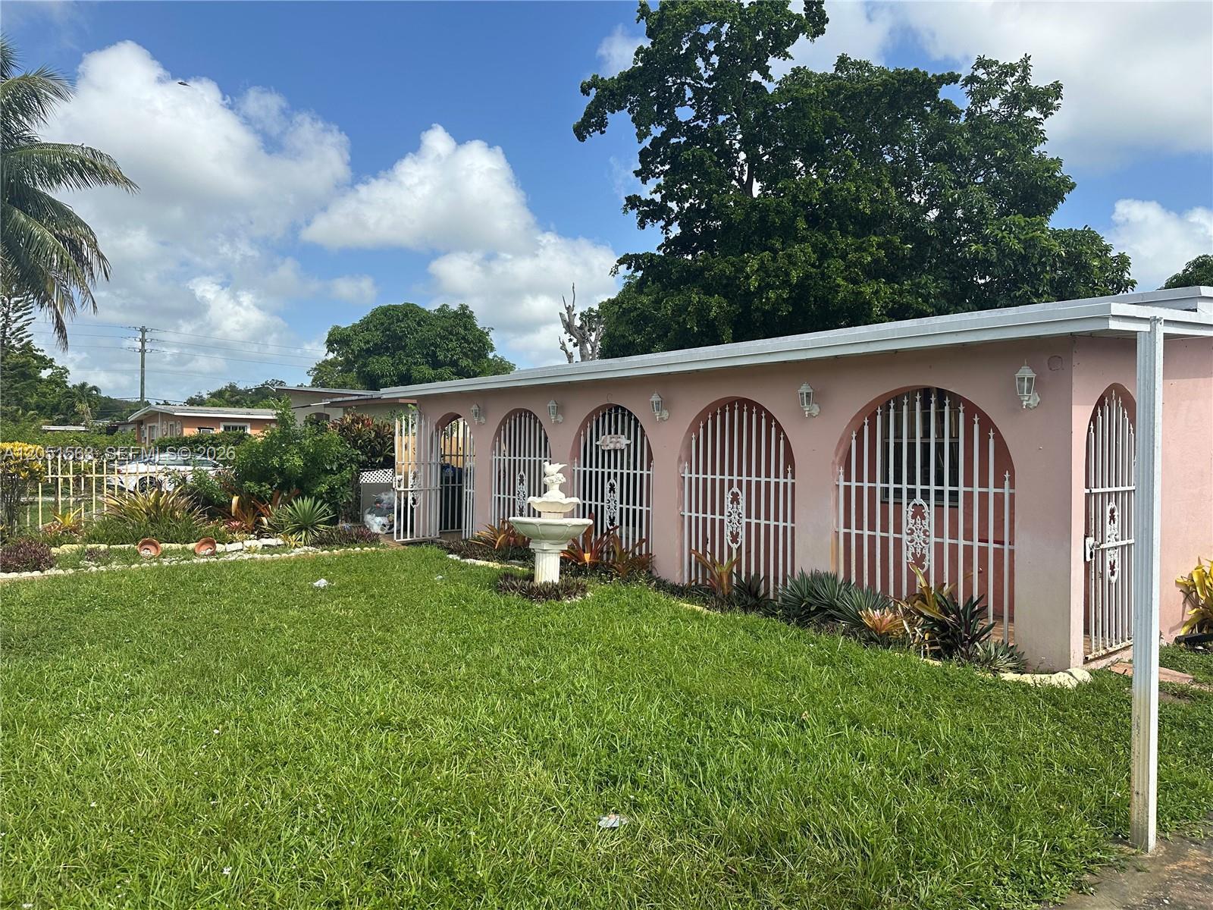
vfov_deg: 56.8
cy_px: 455
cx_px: 606
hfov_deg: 71.6
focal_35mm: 24
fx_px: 841
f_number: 1.78
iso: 80
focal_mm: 6.86
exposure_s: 1/4184
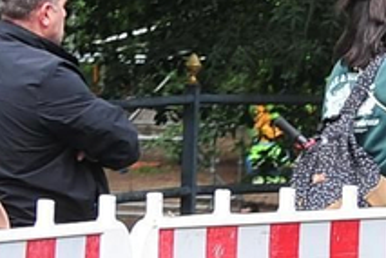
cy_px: 139
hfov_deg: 3.8
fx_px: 5629
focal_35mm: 525
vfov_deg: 2.6
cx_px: 1356
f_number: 5
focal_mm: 70
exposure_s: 1/400
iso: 400
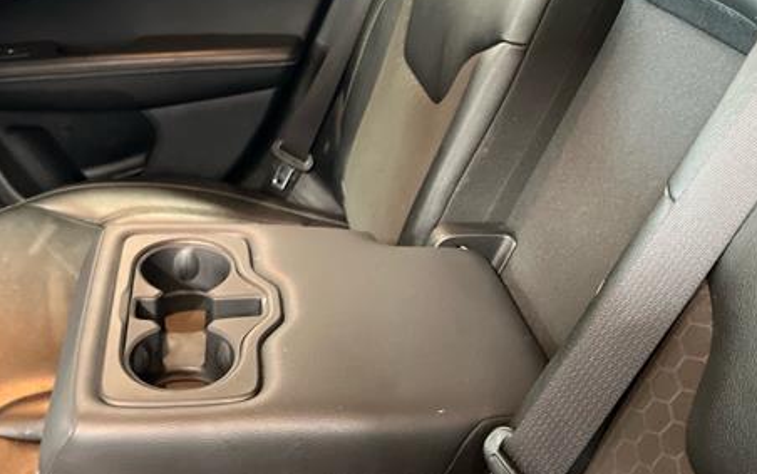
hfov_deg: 50.4
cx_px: 389
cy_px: 218
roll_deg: -2.7
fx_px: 805
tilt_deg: -29.7
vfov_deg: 32.8
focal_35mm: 39
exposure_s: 1/15
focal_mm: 5.7
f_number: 1.5
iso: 1600
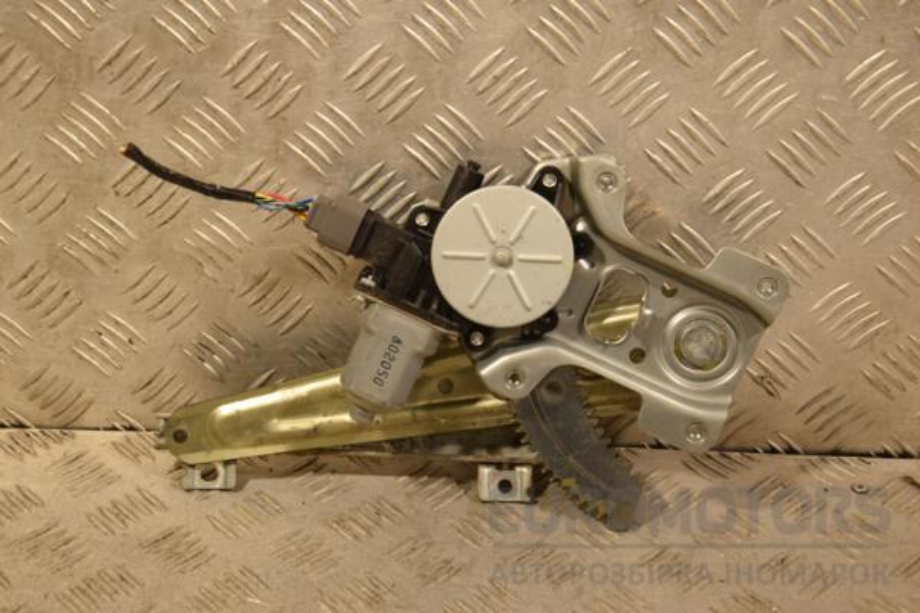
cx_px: 460
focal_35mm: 68
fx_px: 1725
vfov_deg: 20.2
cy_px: 306
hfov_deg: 29.9
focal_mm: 45
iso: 800
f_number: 6.3
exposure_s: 1/160
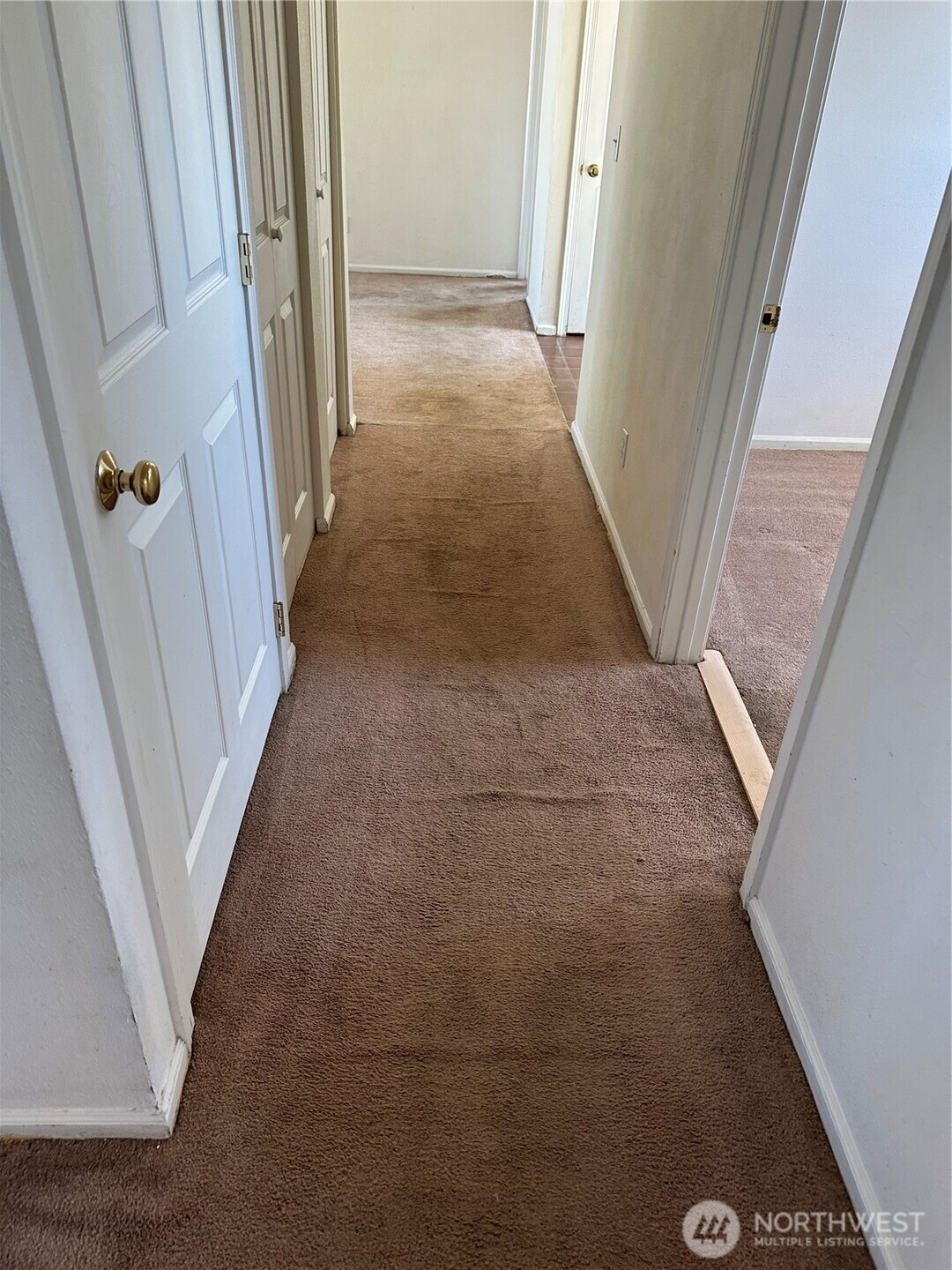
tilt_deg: -33.5
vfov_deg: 71.6
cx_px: 476
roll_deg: -2.9
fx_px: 880
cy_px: 635
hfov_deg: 56.8
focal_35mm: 24
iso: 200
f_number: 1.78
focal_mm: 6.86
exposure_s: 1/120
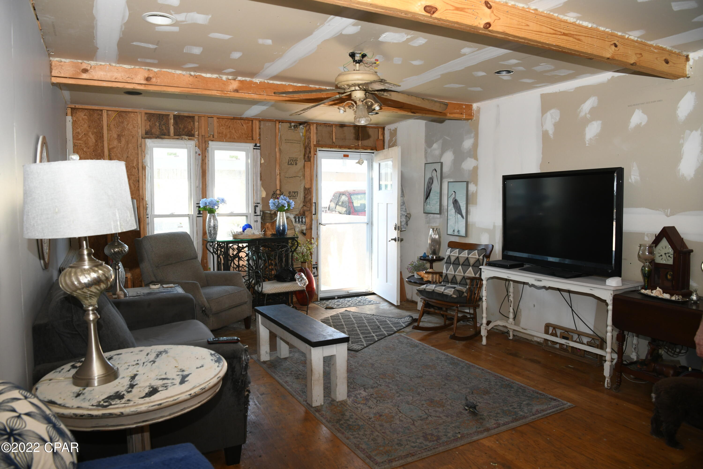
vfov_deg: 53.1
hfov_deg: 73.7
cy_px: 234
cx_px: 352
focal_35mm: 24
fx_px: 469
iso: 1000
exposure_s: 1/60
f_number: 6.3
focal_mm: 24
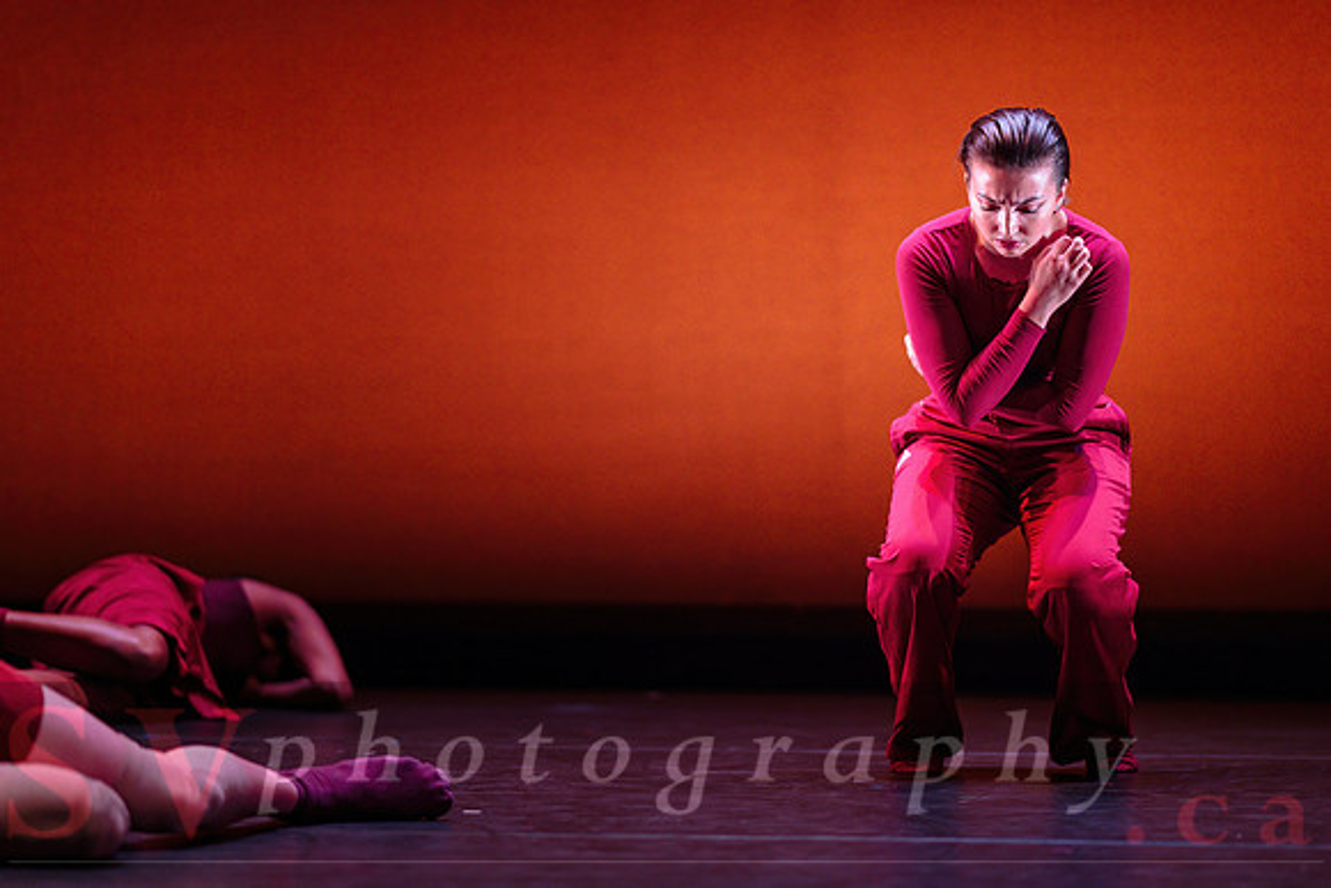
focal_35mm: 114
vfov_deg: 12.1
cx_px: 712
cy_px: 420
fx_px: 4198
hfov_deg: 18.0
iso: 1250
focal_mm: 105
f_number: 1.4
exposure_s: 1/400
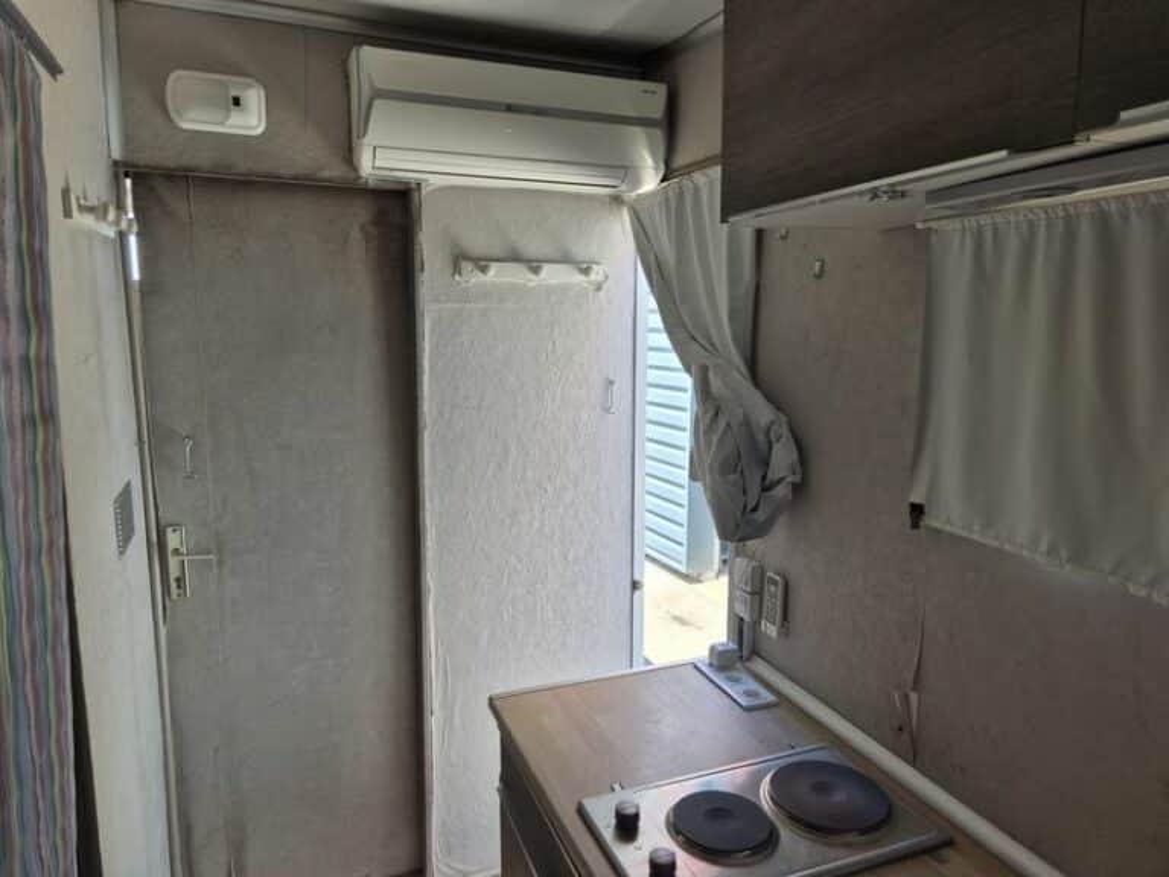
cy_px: 438
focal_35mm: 23
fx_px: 777
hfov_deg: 73.9
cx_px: 584
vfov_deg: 58.9
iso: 64
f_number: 1.8
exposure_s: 1/180
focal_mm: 5.4
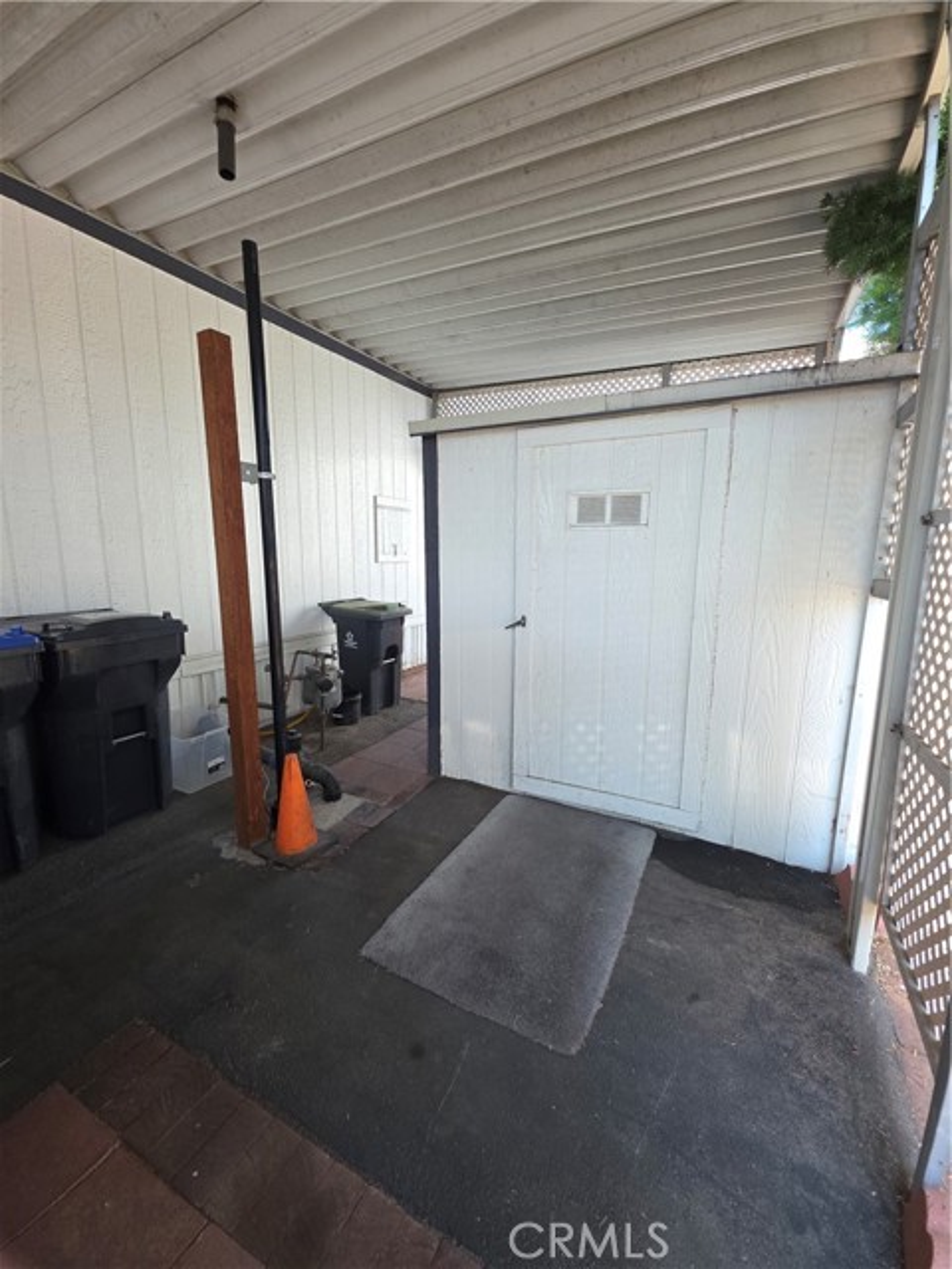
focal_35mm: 13
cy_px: 634
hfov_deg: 89.9
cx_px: 476
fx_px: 477
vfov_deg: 106.2
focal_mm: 2.2
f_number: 1.9
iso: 25
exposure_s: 1/120
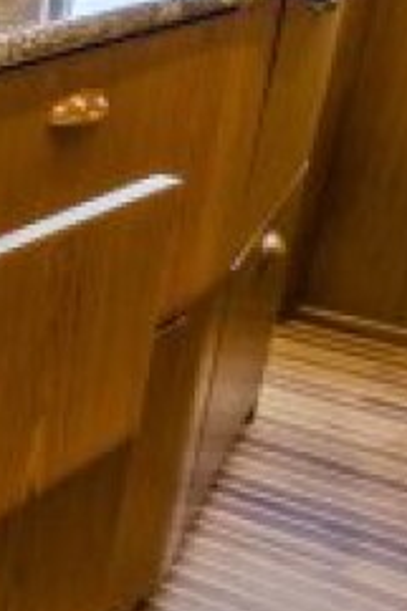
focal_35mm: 76
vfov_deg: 25.9
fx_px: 1291
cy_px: 543
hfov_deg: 14.8
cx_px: -397
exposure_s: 1/13
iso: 400
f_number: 5.6
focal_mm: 17
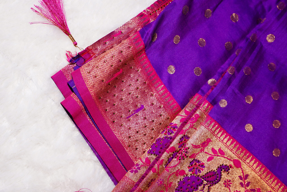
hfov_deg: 19.5
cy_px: 96
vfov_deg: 13.0
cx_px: 144
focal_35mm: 105
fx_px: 837
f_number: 2.8
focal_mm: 70
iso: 250
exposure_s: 1/200
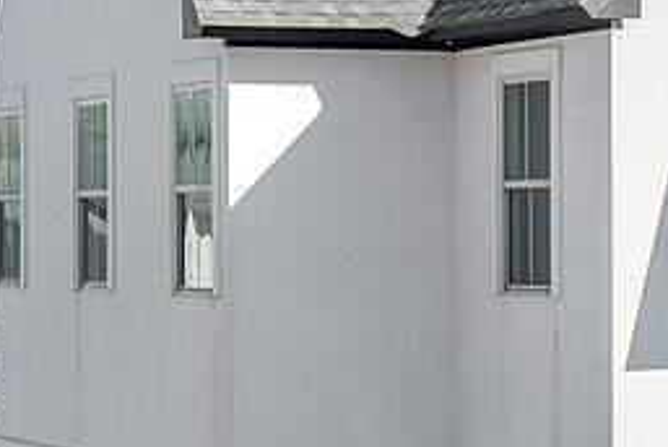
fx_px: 3139
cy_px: 611
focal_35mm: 169
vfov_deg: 8.0
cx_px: 561
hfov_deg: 12.1
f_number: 10
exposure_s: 1/200
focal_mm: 29
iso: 200
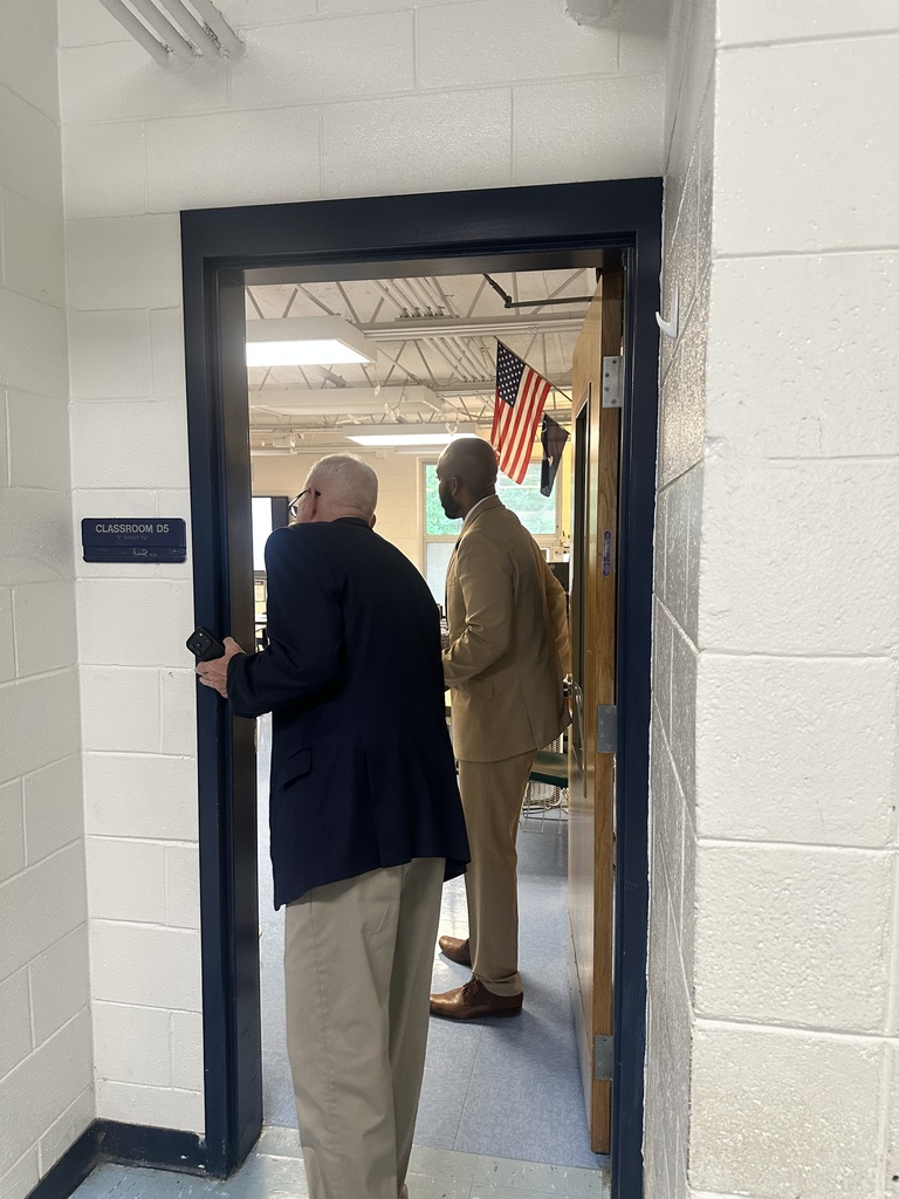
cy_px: 600
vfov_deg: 71.6
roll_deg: +1.0
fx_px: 831
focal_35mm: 24
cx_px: 450
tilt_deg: -5.1
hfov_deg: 56.8
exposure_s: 1/60
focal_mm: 6.86
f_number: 1.78
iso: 320
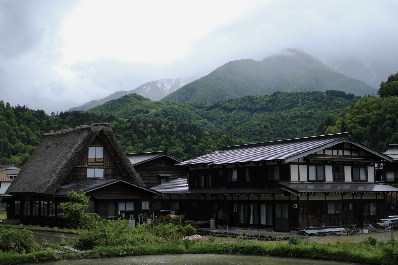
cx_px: 199
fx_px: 586
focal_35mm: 53
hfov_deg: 37.5
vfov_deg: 25.5
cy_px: 132
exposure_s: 1/2000
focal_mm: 35
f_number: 2.2
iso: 200
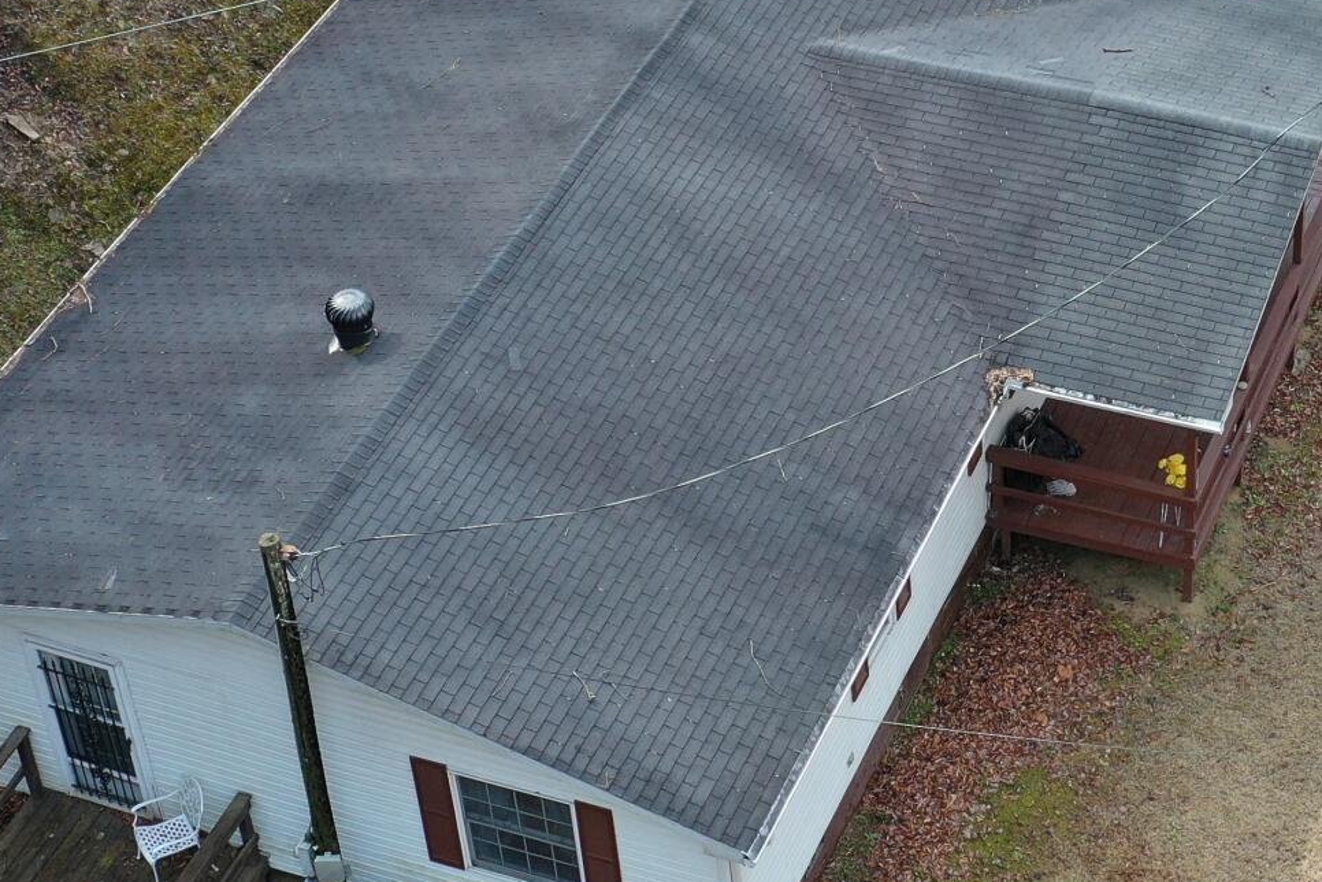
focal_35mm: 87
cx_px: 970
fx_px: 3195
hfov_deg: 23.2
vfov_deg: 15.7
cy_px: 299
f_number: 4.5
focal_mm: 10.26
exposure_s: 1/120
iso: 100
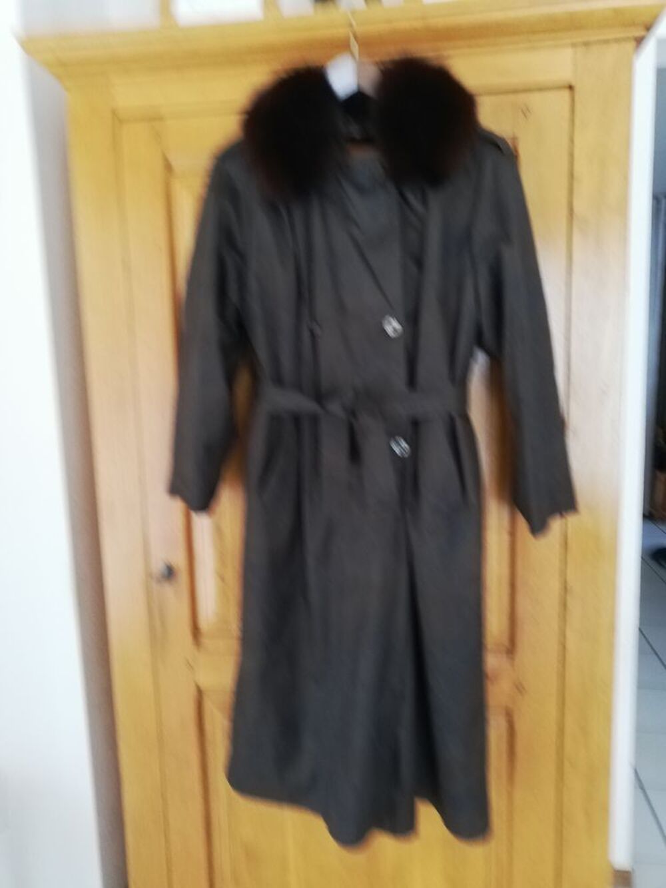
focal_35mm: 26
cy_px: 444
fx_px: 667
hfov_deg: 53.1
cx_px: 333
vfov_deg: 67.3
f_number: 2.2
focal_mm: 3.81
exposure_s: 1/33.3
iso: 250
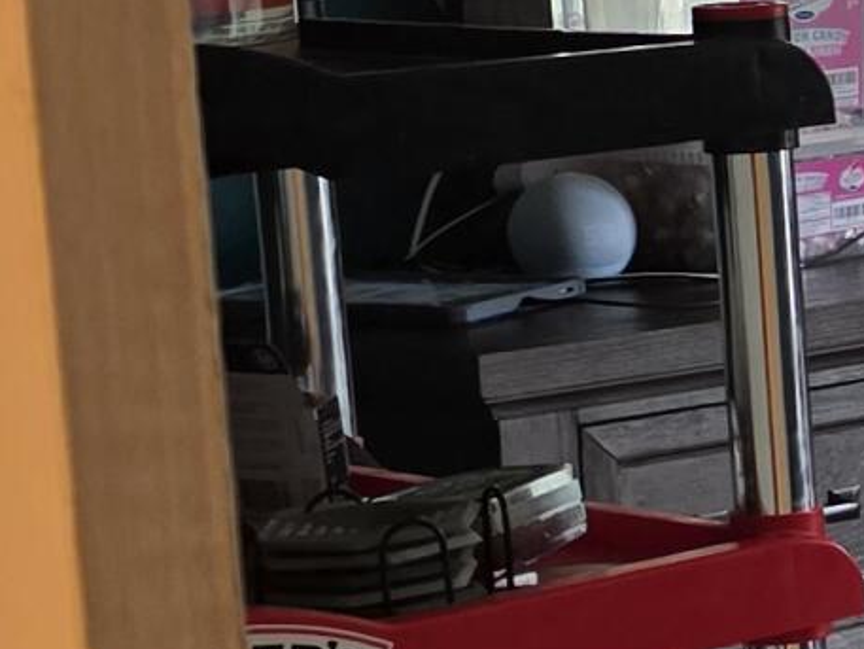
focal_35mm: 151
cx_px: 2078
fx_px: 3770
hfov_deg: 11.0
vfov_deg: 9.8
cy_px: 324
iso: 400
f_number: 1.7
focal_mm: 6.3
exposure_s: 1/120
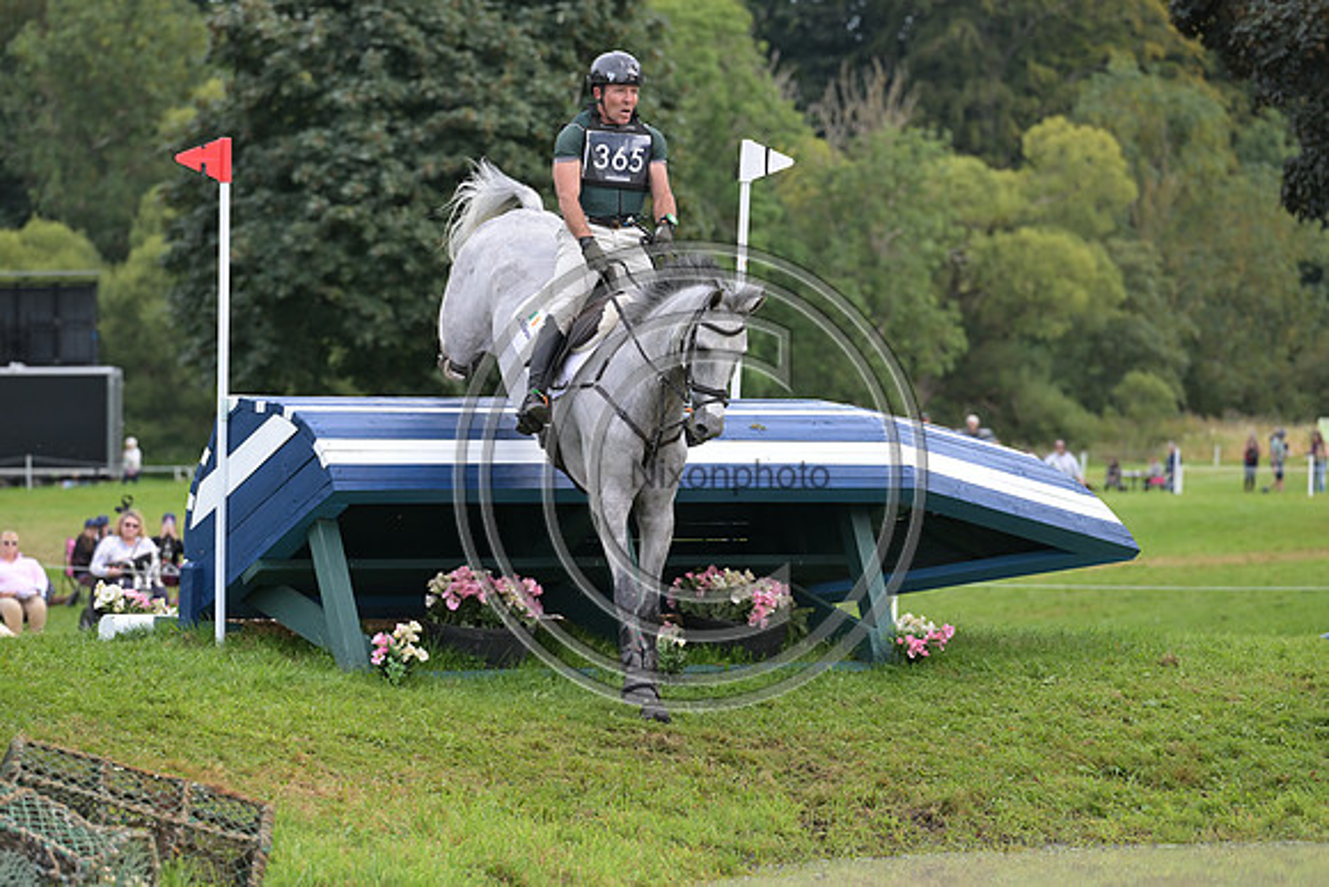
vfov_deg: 6.9
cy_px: 444
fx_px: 7385
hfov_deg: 10.3
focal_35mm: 200
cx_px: 664
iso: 1100
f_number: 5.6
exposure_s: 1/1250
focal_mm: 200
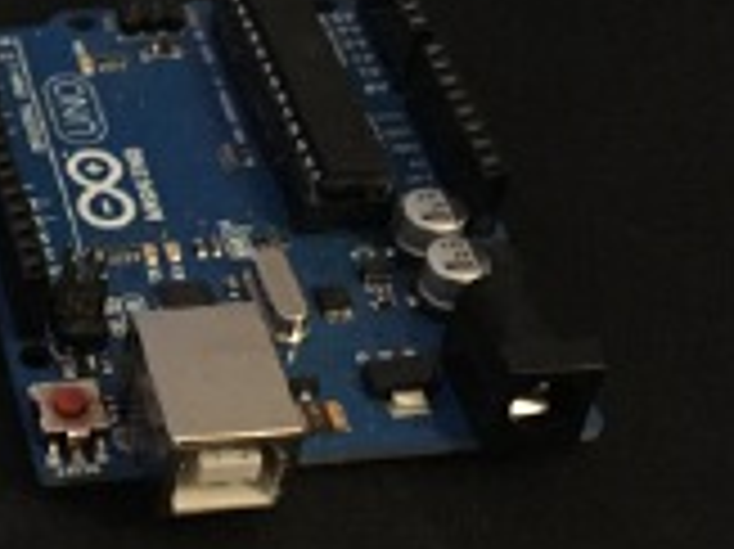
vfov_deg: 15.5
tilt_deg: -46.1
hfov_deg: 19.3
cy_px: 324
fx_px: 2013
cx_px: -182
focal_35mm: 95
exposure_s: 1/17
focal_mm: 4.15
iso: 500
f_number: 2.2
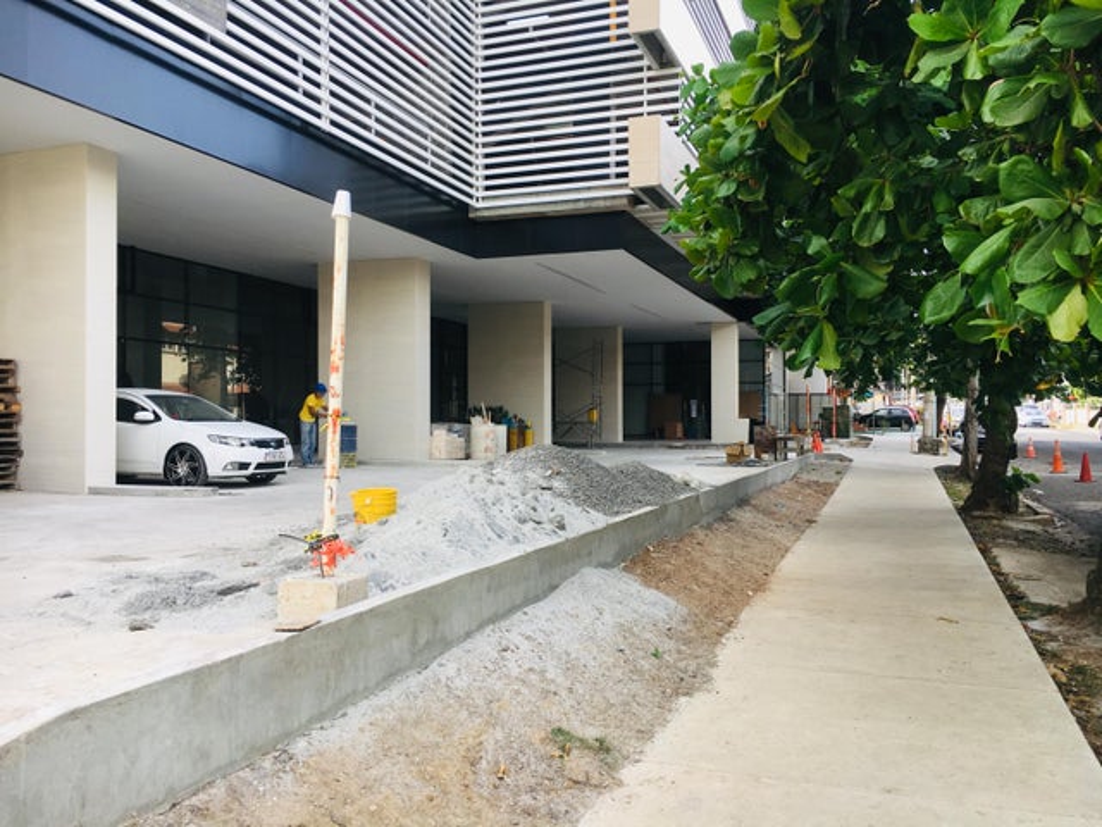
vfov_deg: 48.2
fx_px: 923
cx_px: 551
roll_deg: +0.0
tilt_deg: -0.3
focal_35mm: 29
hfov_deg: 61.7
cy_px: 414
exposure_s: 1/187
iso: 25
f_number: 2.2
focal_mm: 4.15
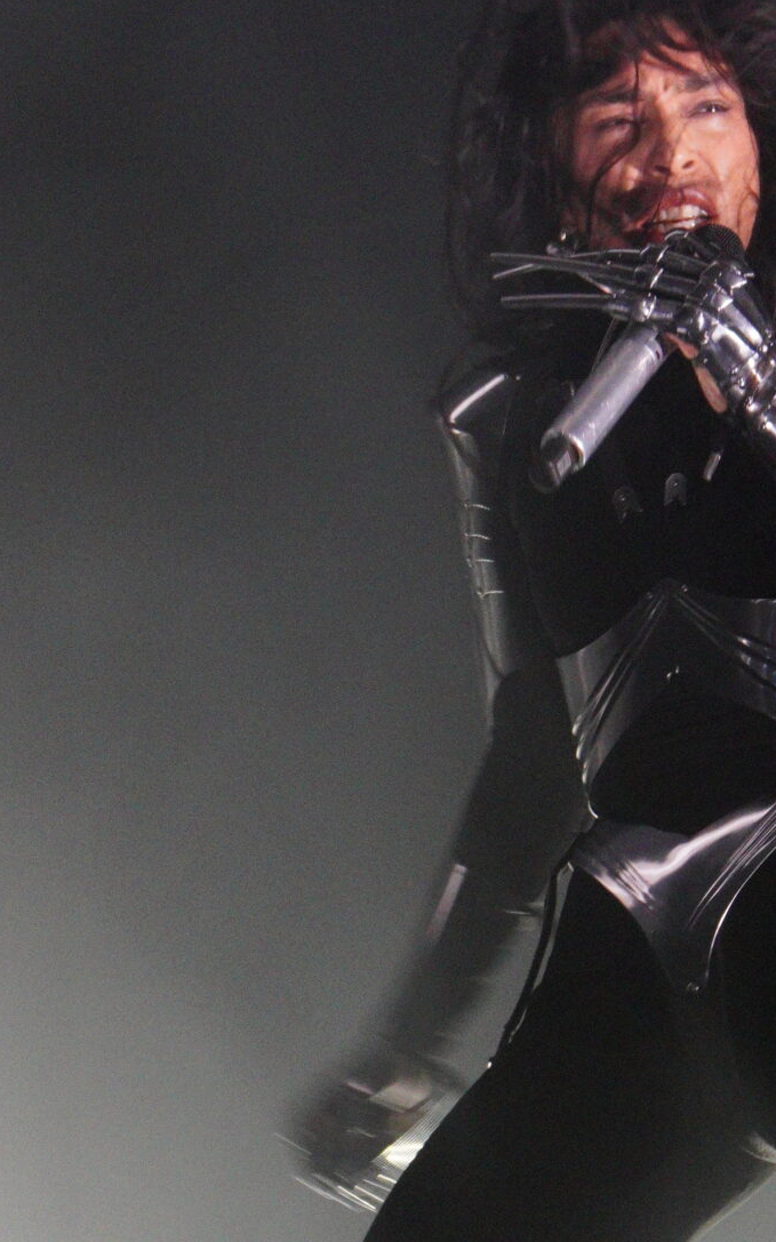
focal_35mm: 133
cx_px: 731
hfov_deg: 9.8
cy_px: 675
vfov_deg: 15.7
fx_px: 4509
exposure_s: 1/60
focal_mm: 37
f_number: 4
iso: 4000
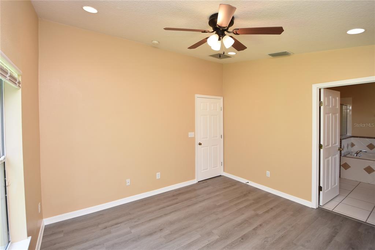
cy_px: 125
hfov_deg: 100.4
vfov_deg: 77.3
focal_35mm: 15
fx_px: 156
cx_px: 188
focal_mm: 10
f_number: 4
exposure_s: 1/60
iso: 250
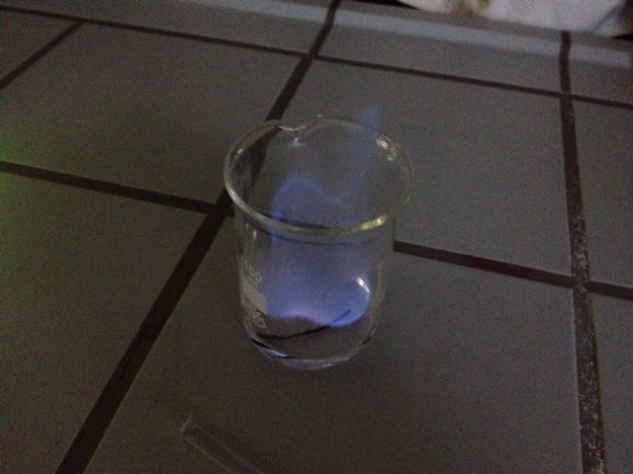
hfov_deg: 52.6
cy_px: 237
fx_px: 640
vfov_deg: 40.7
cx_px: 316
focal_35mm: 35
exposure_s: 1/15
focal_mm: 4.28
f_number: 2.4
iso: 800
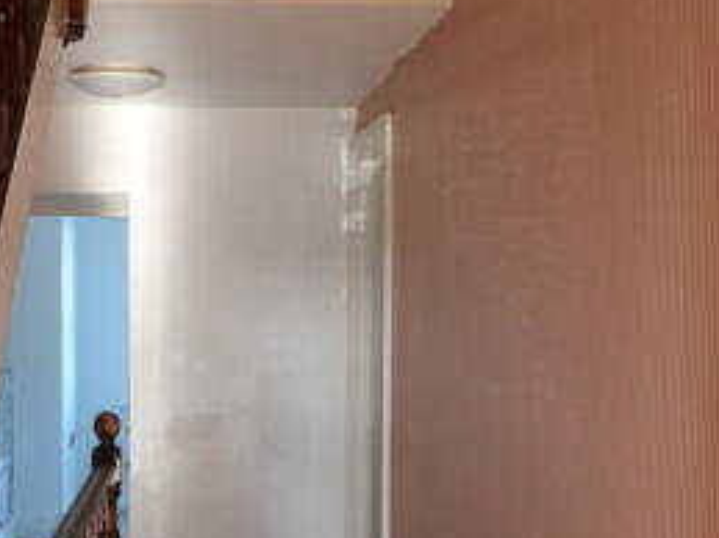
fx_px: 1121
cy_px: 318
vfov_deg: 27.0
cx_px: 198
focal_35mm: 54
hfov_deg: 34.9
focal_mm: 4.3
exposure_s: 1/22
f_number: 4.1
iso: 200
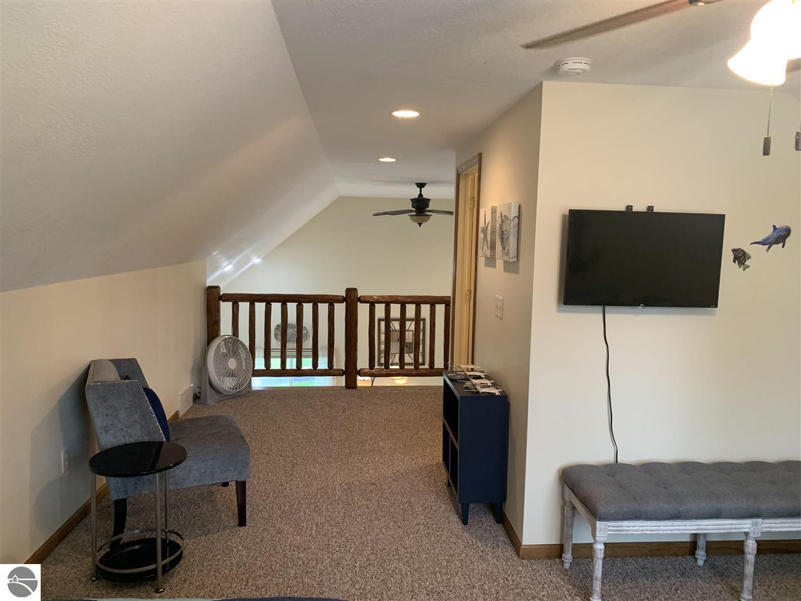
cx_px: 400
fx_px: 602
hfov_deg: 67.3
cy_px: 300
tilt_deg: -5.1
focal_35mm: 26
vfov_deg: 53.1
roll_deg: -2.3
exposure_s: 1/60
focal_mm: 4.25
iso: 200
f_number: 1.8
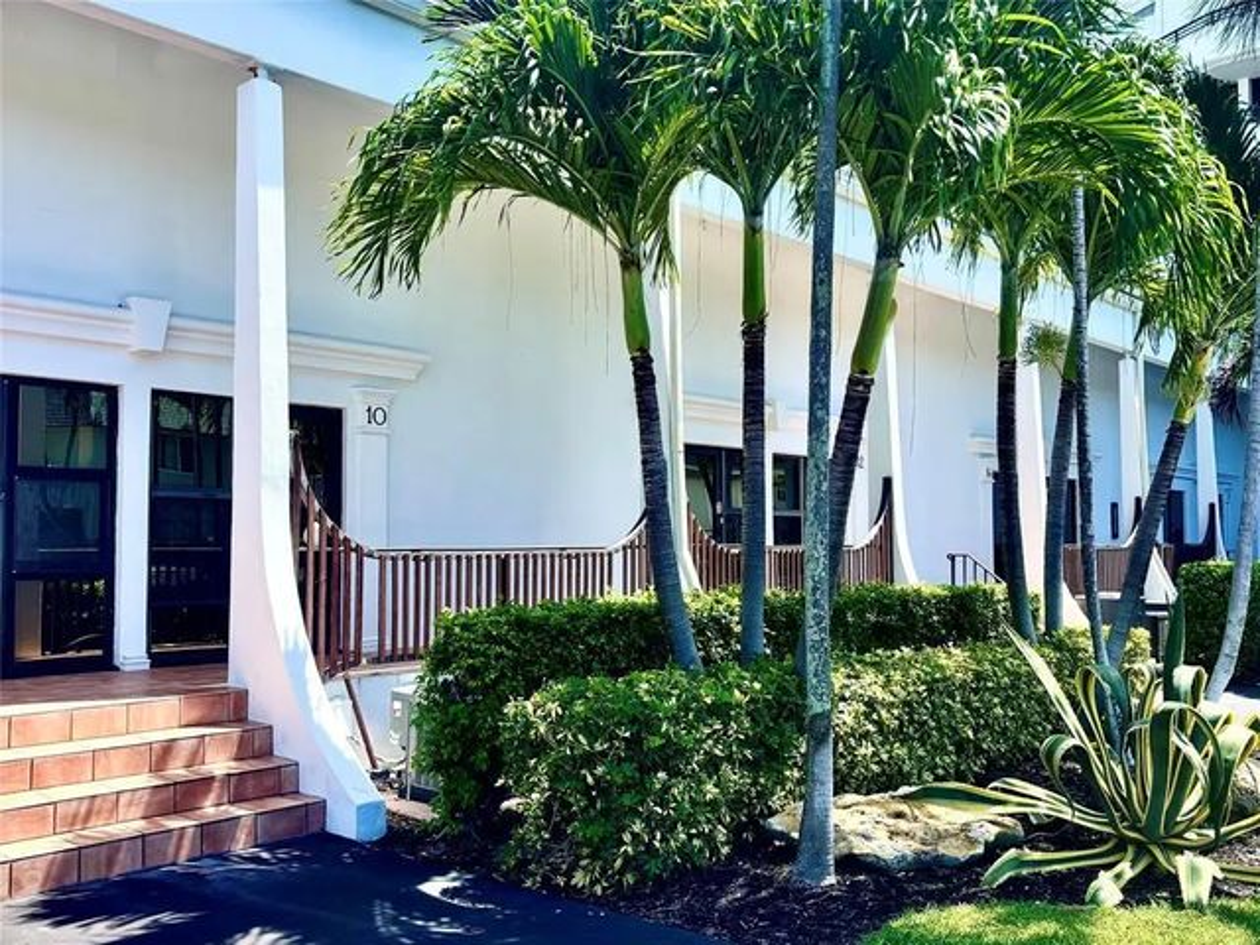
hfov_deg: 67.3
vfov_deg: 53.1
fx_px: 946
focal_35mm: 26
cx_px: 630
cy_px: 472
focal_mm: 5.96
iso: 50
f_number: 1.6
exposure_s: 1/918
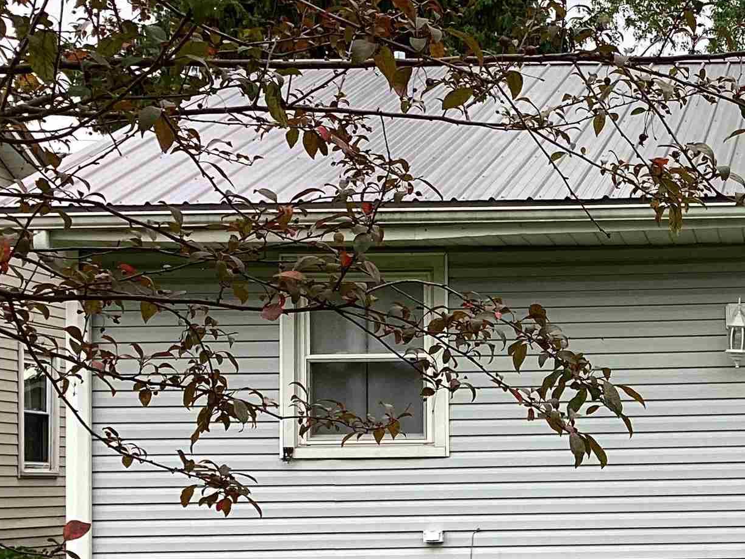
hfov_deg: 23.5
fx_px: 1679
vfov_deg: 18.7
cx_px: 815
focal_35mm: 78
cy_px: 437
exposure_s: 1/222
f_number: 2.4
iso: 25
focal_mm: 3.3
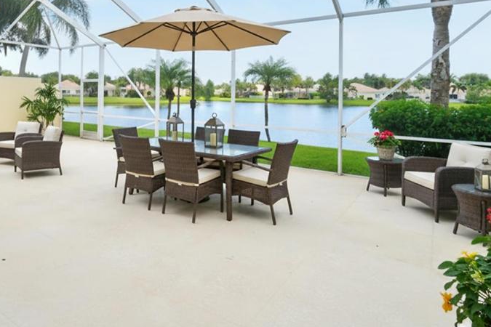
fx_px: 327
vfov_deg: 51.6
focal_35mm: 24
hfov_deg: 71.7
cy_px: 95
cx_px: 167
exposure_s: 1/160
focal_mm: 10
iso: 100
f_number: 11
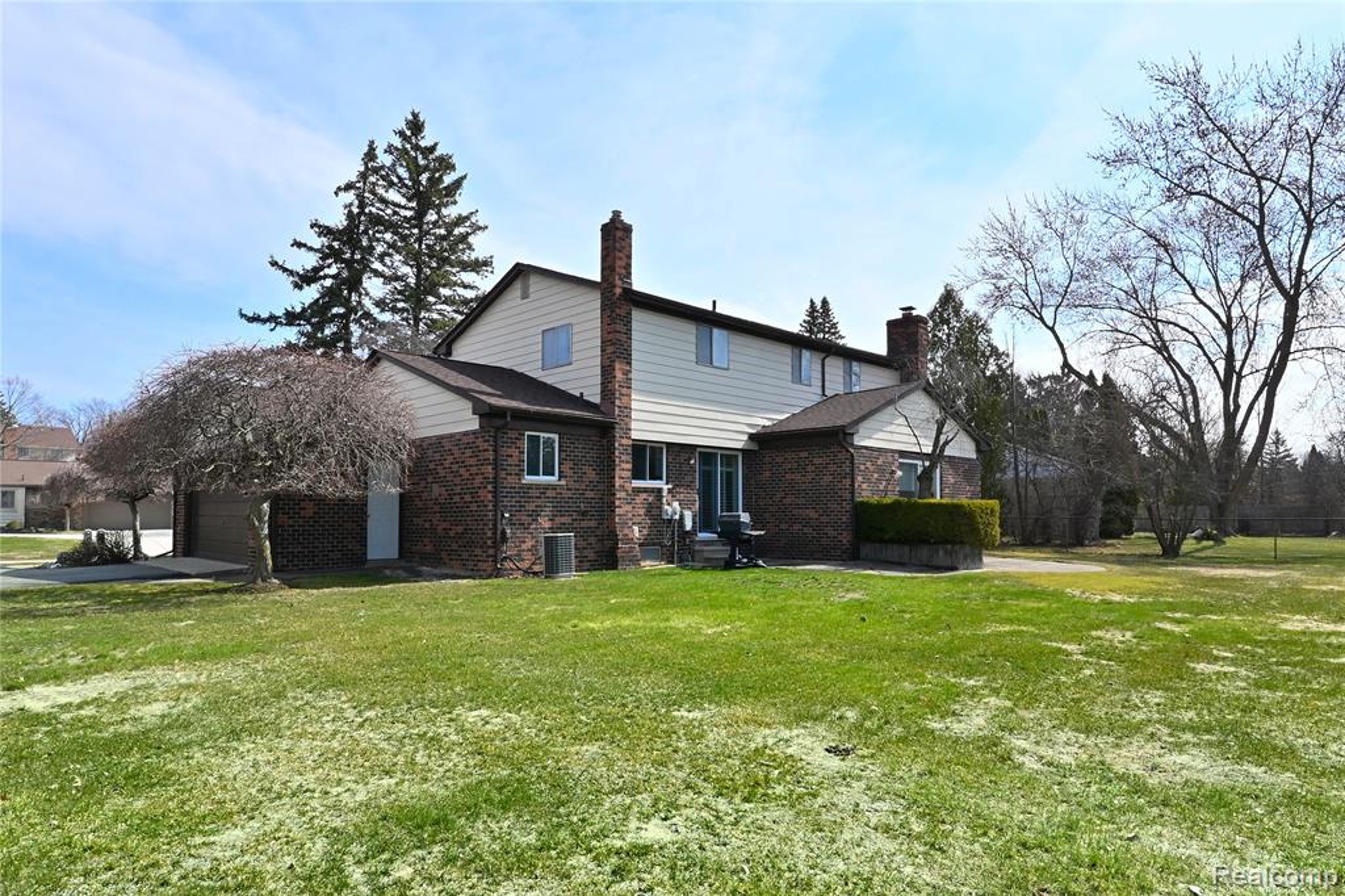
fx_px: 523
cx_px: 672
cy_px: 448
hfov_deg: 104.3
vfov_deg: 81.2
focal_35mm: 14
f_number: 18
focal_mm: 14
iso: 250
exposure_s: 1/200
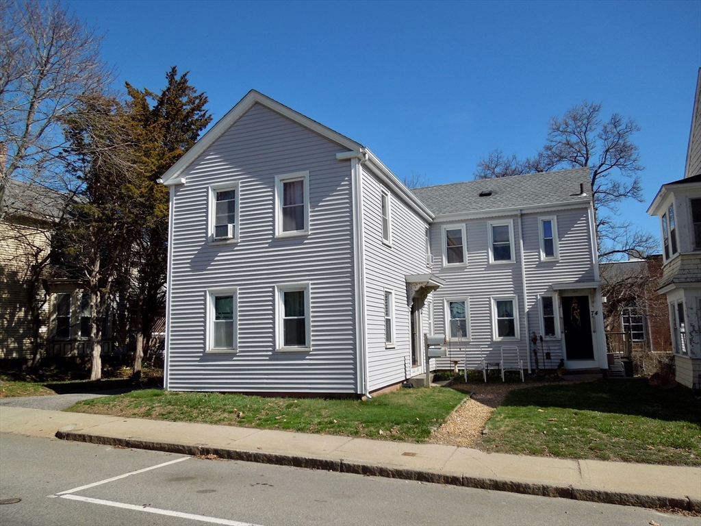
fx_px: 506
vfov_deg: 54.9
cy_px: 263
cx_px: 350
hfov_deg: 69.4
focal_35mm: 25
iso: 100
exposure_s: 1/500
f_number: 6.6
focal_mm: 4.5
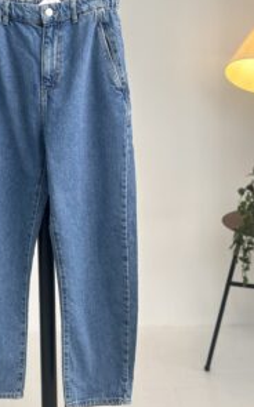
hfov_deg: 18.7
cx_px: 52
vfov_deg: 29.7
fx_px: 765
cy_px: 159
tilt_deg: -9.8
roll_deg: +0.5
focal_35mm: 69
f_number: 1.78
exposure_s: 1/50
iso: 125
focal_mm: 6.86
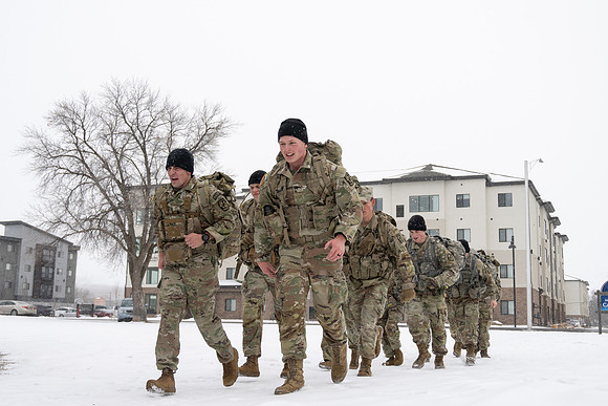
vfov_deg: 29.9
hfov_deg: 43.6
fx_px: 759
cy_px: 202
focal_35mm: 45
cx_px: 301
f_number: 4
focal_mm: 27.5
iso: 100
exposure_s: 1/800
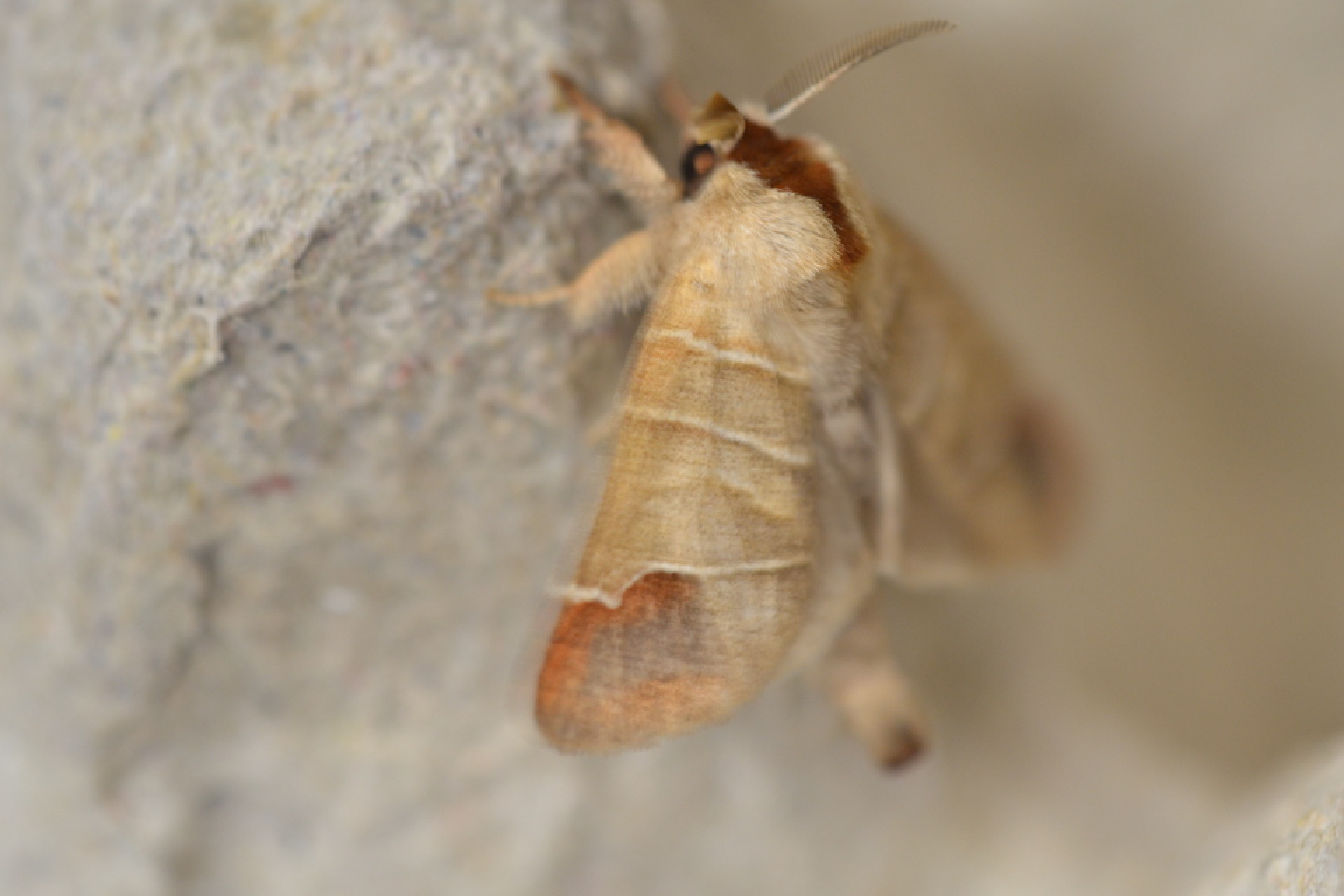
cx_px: 672
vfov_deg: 5.0
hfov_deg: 7.4
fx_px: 10359
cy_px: 448
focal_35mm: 278
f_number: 3.5
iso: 800
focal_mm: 185
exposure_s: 1/100
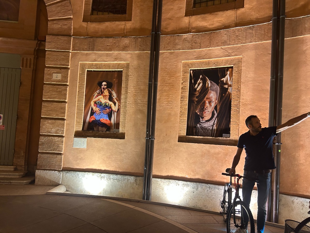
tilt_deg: +2.7
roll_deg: -2.8
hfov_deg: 67.3
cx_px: 155
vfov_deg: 53.1
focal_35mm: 26
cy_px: 116
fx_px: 233
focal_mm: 5.7
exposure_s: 1/50
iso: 250
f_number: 1.5
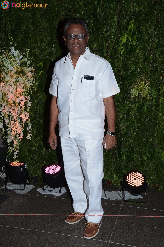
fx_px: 288
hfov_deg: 31.8
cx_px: 82
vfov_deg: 46.5
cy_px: 124
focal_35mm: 42
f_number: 9
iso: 500
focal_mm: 28
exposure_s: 1/125
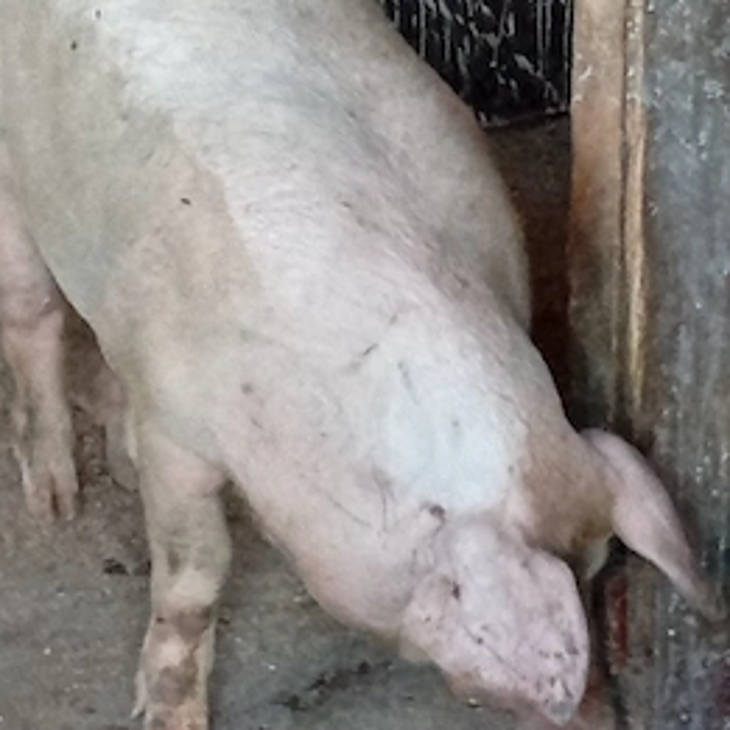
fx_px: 3674
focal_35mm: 154
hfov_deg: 11.3
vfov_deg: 11.3
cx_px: 313
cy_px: 277
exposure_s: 1/33.3
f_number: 1.8
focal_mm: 3.84
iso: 350
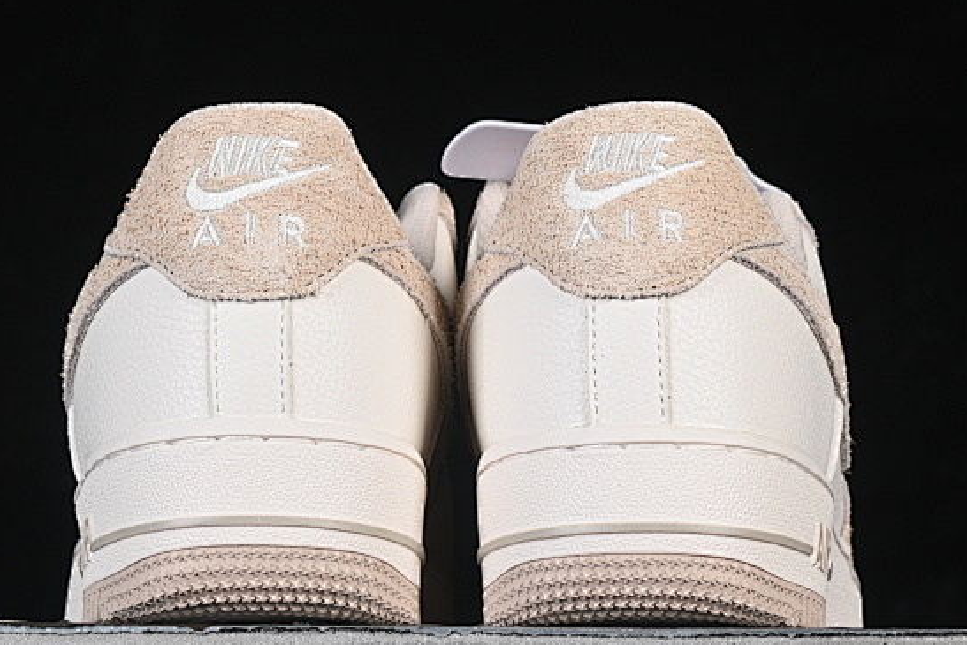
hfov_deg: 13.9
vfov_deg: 9.3
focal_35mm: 148
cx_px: 435
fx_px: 3976
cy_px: 231
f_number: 8
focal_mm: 50
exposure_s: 1/80
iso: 160
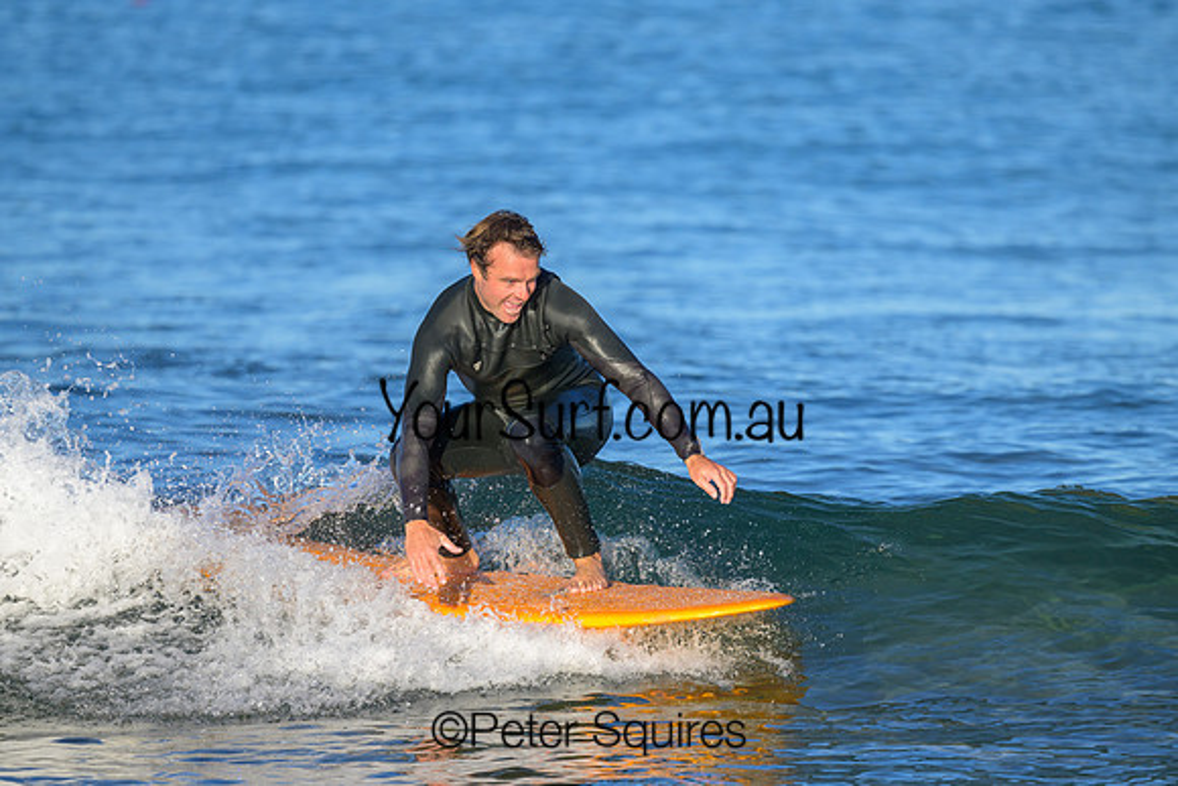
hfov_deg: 2.6
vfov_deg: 1.7
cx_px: 589
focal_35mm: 800
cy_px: 393
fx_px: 26183
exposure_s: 1/1000
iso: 220
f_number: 6.3
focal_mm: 800
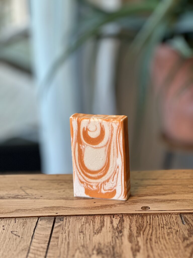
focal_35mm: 77
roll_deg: +3.1
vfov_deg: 25.3
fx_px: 572
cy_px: 129
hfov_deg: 19.1
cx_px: 96
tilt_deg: -15.6
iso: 125
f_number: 2.8
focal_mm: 9
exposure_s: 1/60
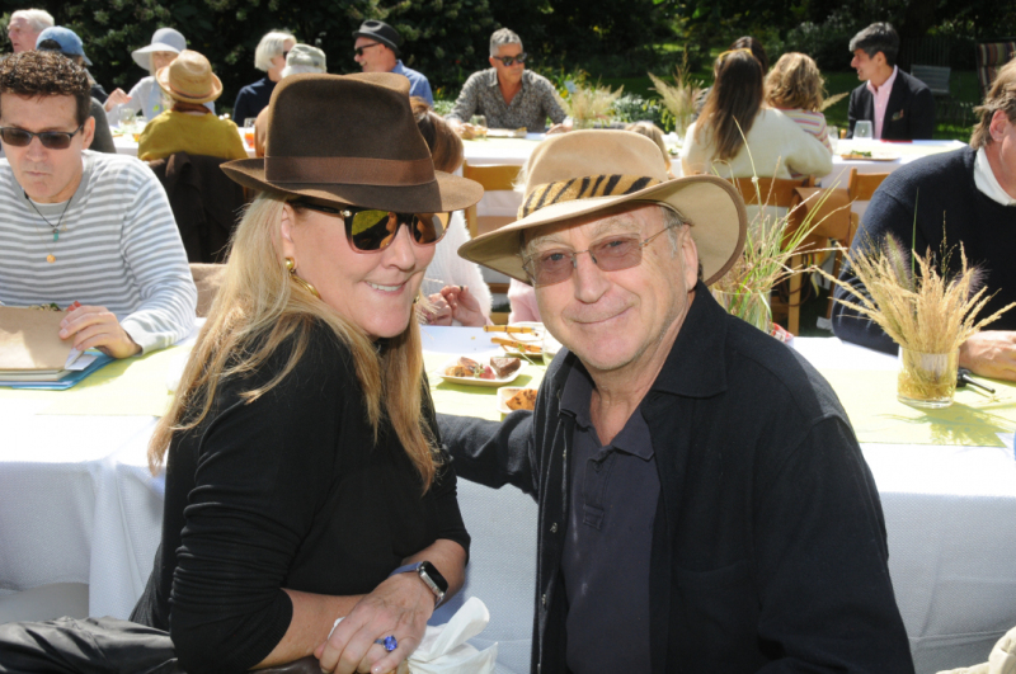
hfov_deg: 41.2
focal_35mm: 48
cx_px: 508
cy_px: 337
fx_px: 1353
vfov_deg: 28.0
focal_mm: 32
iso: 500
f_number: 10
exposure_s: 1/250
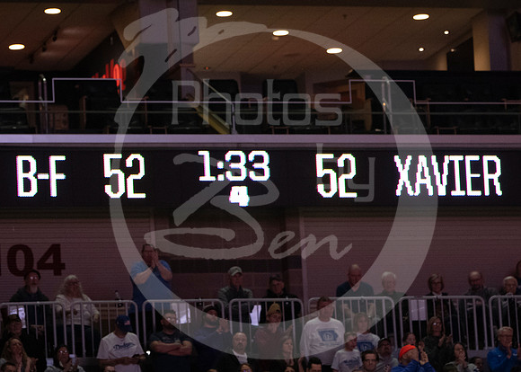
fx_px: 3660
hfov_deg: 8.1
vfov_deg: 5.8
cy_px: 180
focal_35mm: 247
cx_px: 340
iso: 2500
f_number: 2.8
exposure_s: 1/800
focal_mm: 135
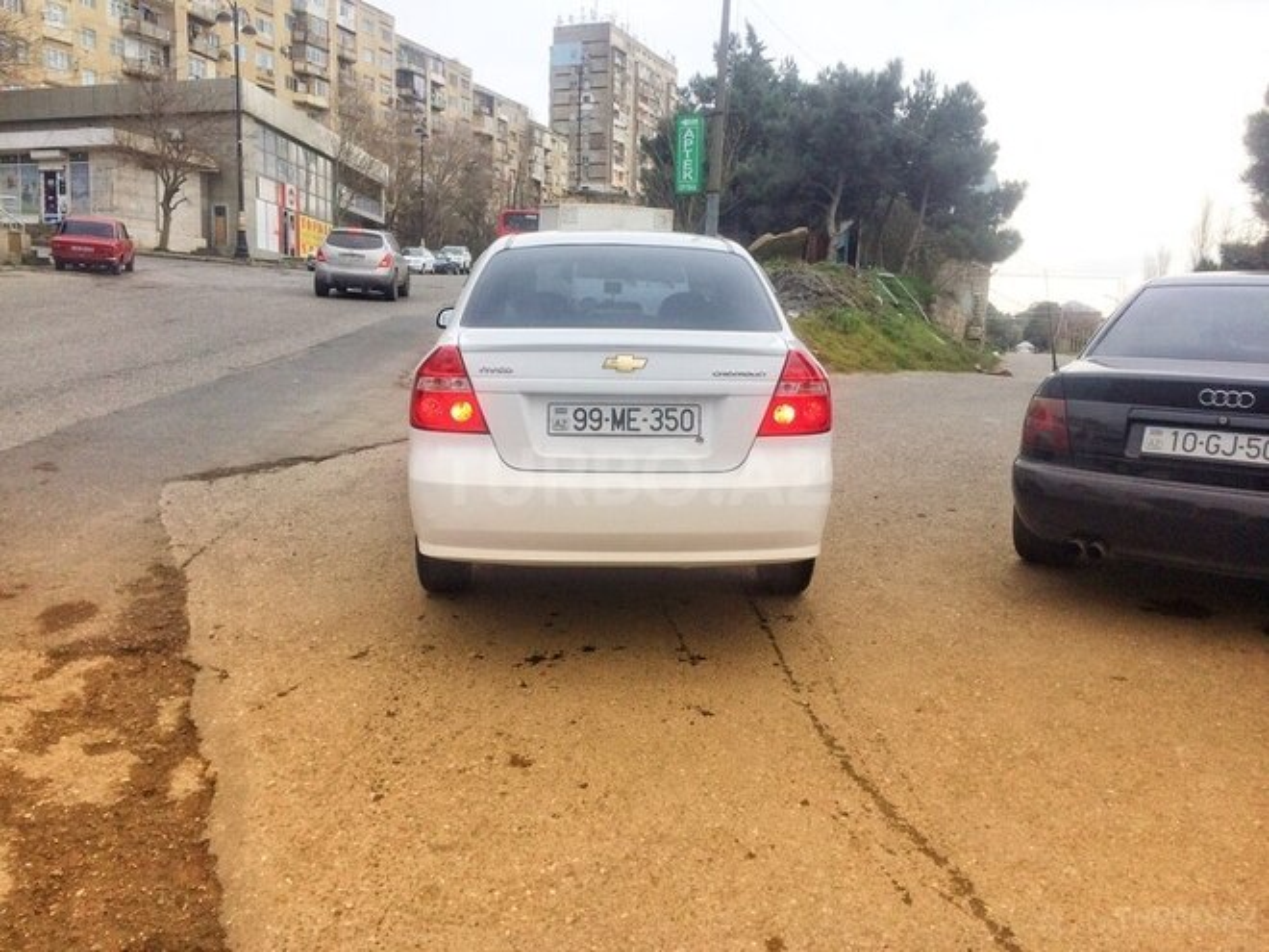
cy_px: 476
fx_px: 1063
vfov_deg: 48.2
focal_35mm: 29
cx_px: 634
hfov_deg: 61.7
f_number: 2.2
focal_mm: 4.15
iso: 32
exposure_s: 1/562
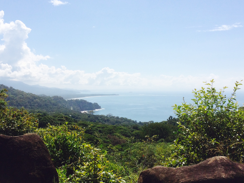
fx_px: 303
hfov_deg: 43.8
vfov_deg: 33.6
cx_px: 114
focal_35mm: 43
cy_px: 93
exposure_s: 1/5128
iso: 40
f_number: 2.2
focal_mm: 4.12
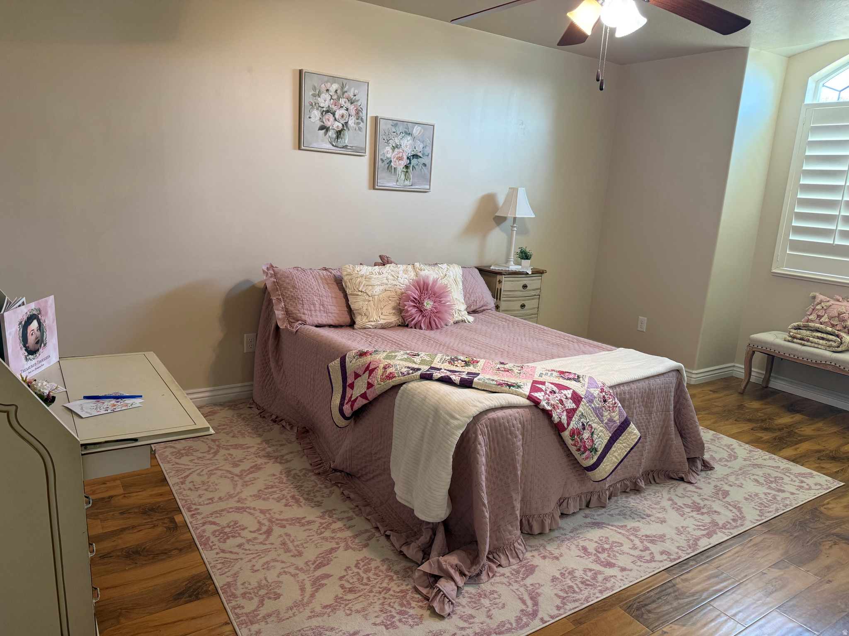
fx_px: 589
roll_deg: -3.7
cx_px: 424
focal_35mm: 24
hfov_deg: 71.6
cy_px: 318
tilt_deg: -12.1
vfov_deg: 56.8
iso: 160
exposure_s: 1/60
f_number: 1.78
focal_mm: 6.76
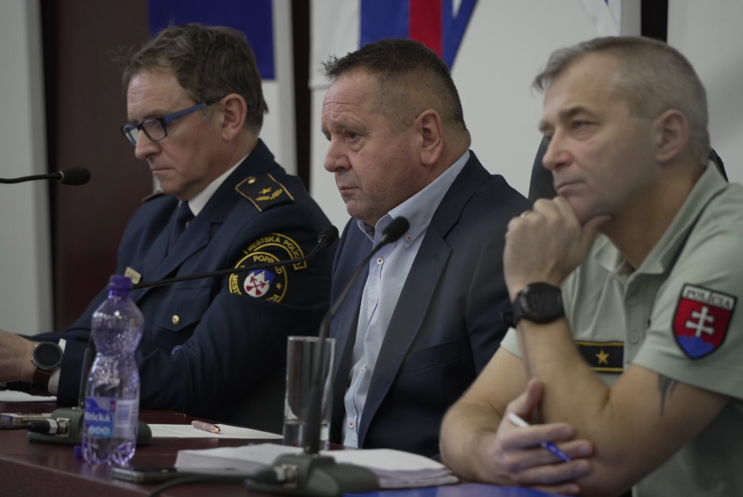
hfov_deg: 11.3
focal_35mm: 182
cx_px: 372
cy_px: 248
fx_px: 3759
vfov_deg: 7.6
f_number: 5.6
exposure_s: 1/100
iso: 1000
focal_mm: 182
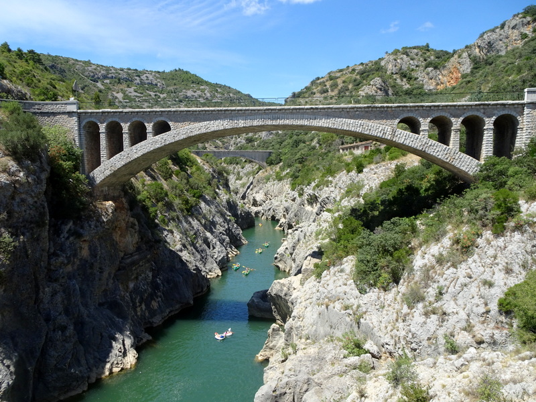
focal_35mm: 24
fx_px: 372
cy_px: 201
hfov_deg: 71.6
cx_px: 268
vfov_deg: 56.8
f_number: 3.5
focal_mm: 4.1
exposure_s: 1/640
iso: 80
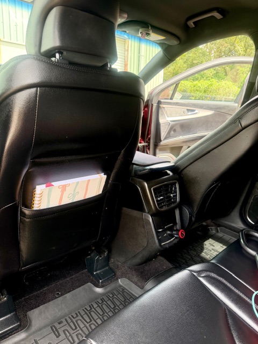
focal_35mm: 24
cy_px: 172
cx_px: 129
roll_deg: -2.8
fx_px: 239
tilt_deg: -13.8
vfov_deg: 71.6
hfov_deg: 56.8
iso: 200
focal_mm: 6.76
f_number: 1.78
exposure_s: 1/148
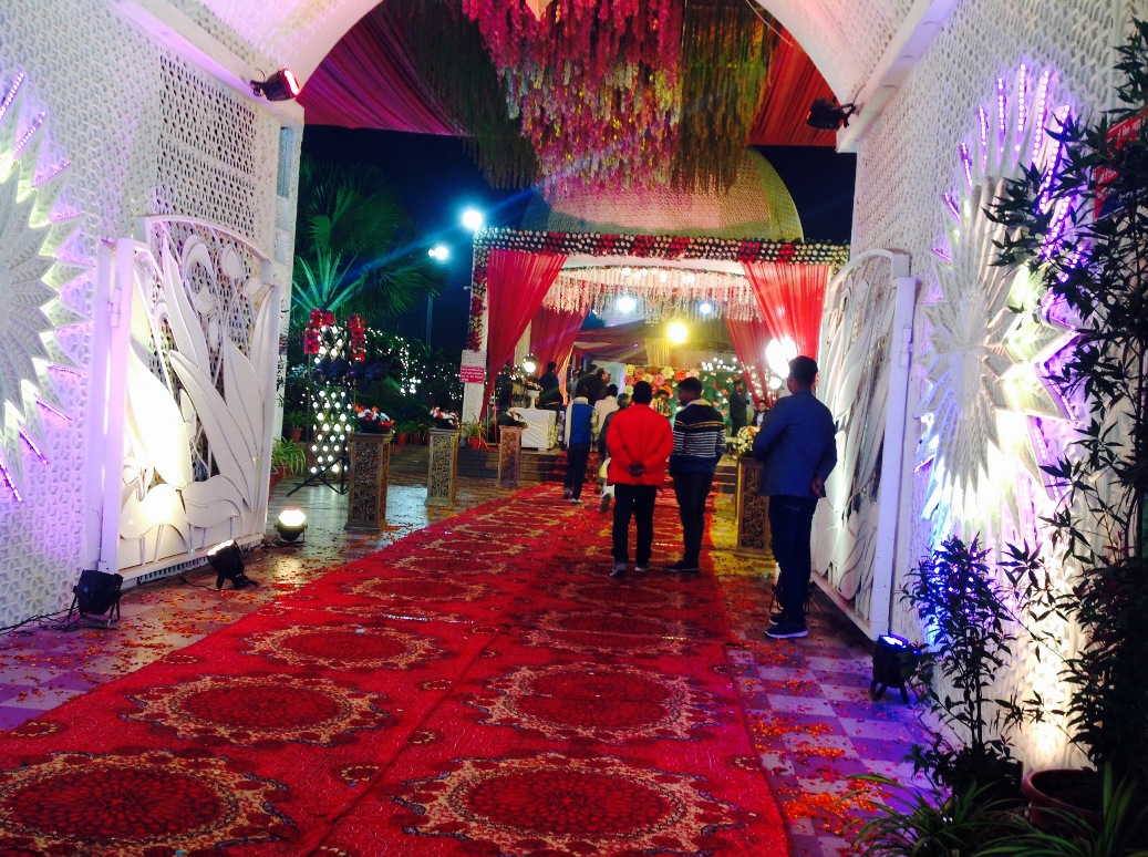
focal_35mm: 35
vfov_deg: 40.6
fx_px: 1159
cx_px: 574
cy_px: 428
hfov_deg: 52.7
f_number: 2.4
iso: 50
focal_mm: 4.28
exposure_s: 1/17
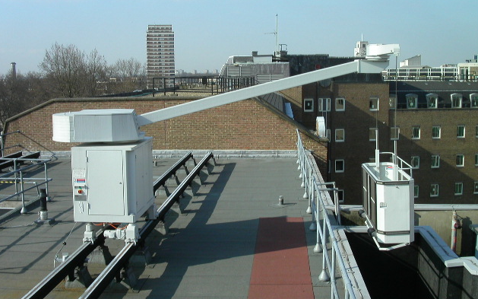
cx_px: 238
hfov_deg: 48.2
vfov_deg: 31.2
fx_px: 534
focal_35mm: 41
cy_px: 141
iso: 100
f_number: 8
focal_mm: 7.8
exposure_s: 1/350
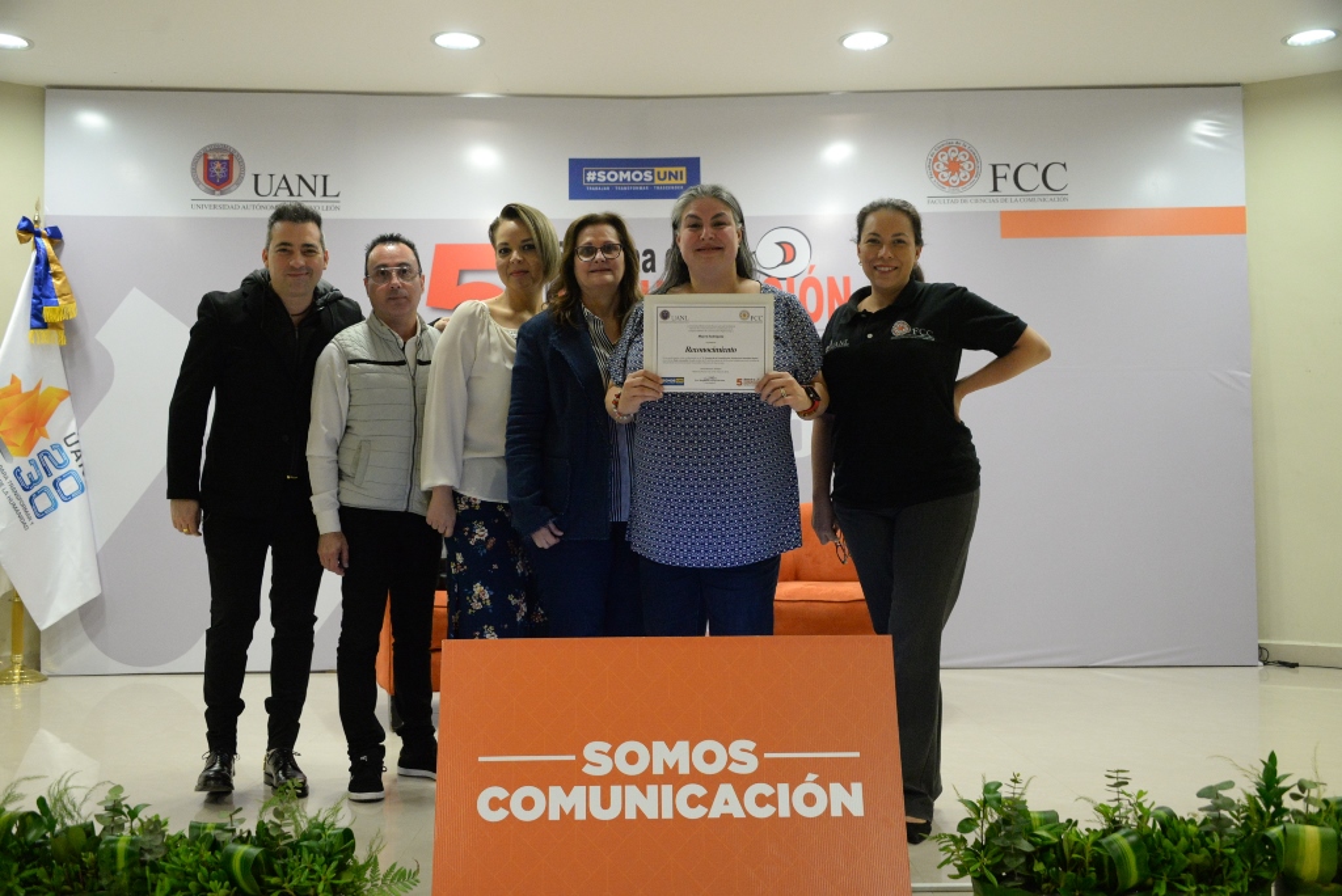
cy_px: 448
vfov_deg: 37.9
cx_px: 671
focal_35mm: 35
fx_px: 1305
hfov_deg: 54.4
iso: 5000
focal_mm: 35
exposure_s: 1/160
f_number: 5
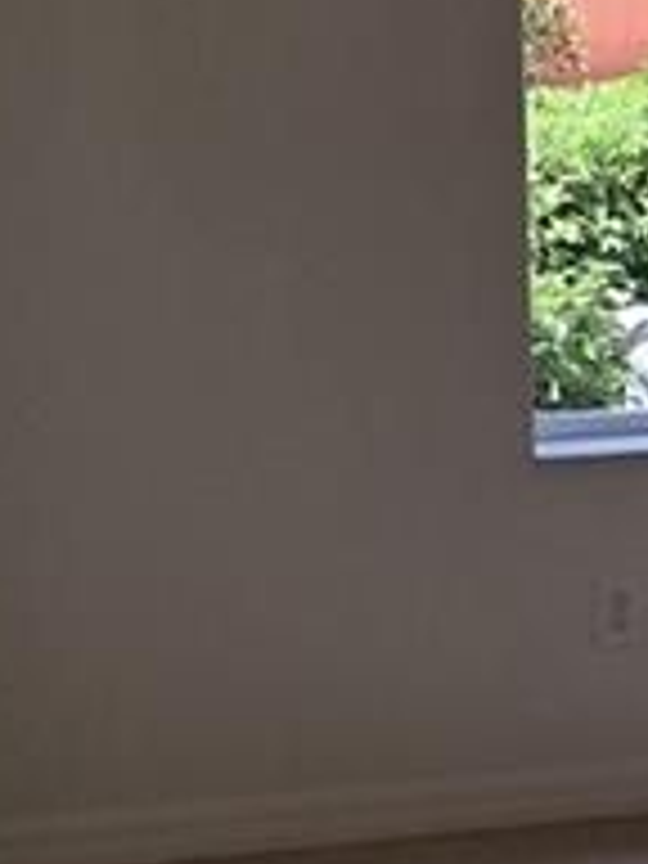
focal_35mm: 108
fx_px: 2696
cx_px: 734
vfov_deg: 18.2
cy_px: 360
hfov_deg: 13.4
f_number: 1.8
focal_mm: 4
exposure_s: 1/120
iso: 25
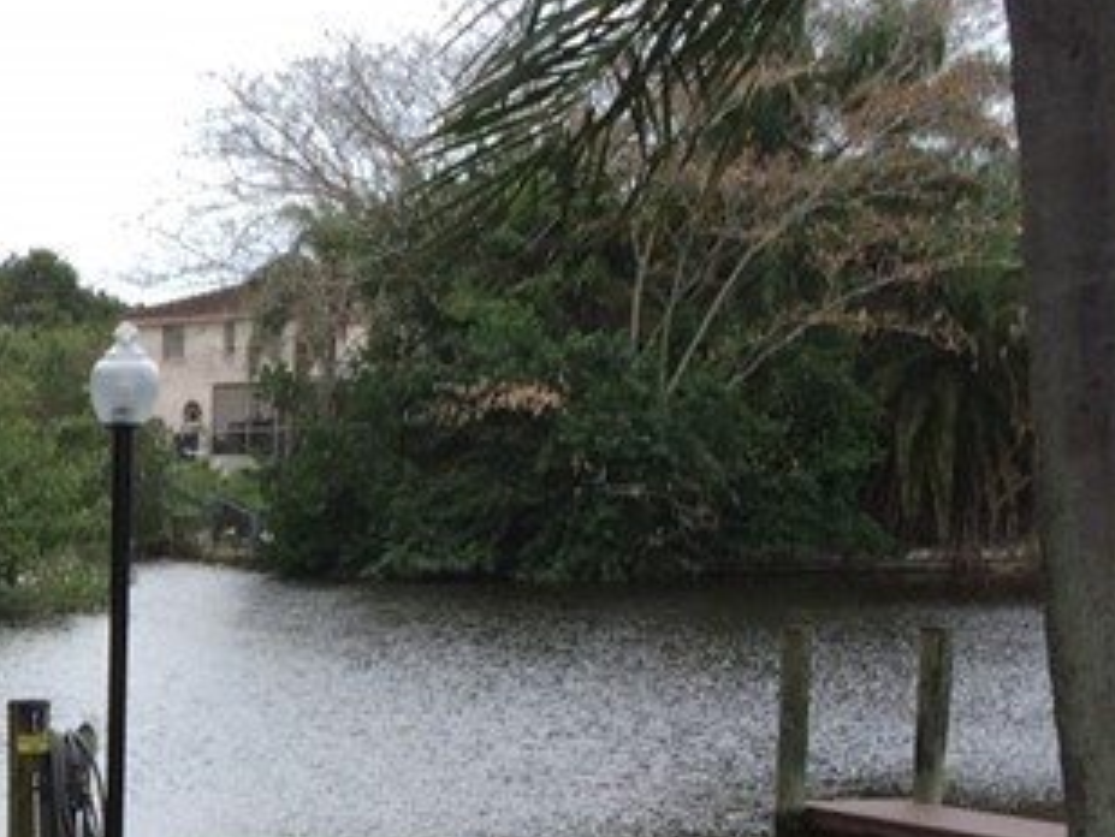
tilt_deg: -10.2
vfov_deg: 14.8
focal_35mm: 96
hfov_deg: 18.9
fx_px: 3093
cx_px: -354
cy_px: 1050
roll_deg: -0.8
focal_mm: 4.15
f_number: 2.2
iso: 40
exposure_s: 1/120
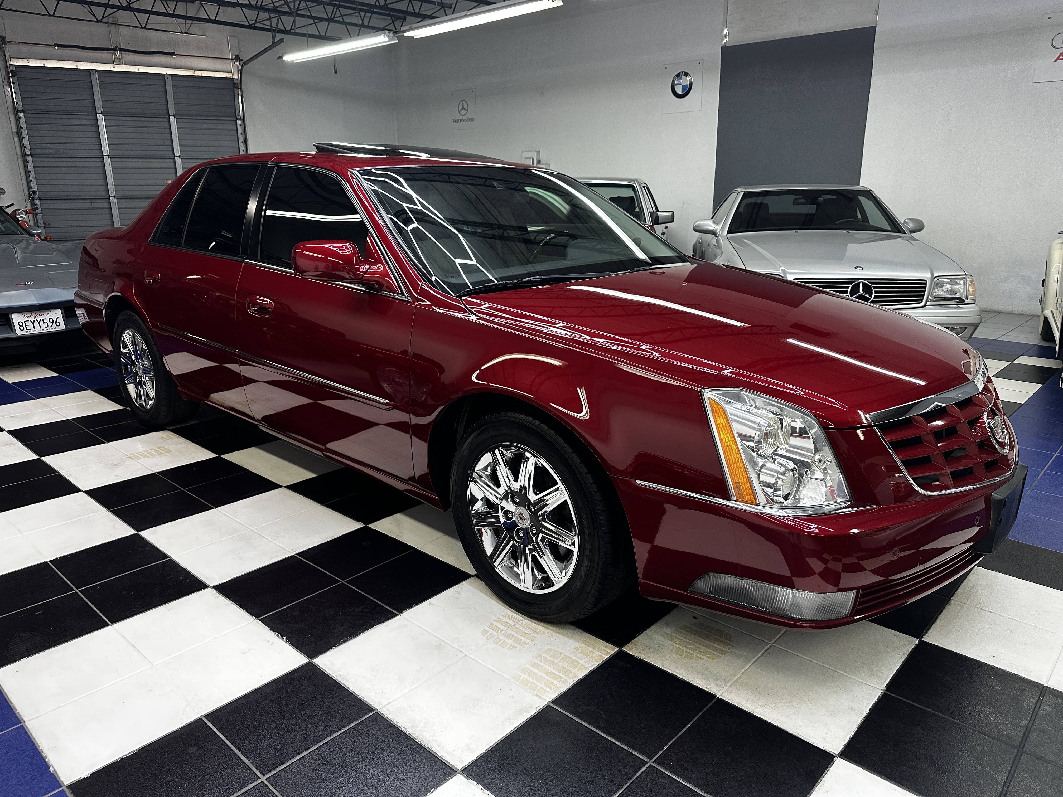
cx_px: 532
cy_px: 398
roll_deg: +0.1
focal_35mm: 24
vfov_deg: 56.8
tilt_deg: -15.9
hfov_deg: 71.6
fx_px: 737
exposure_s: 1/120
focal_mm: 6.86
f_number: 1.78
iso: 200
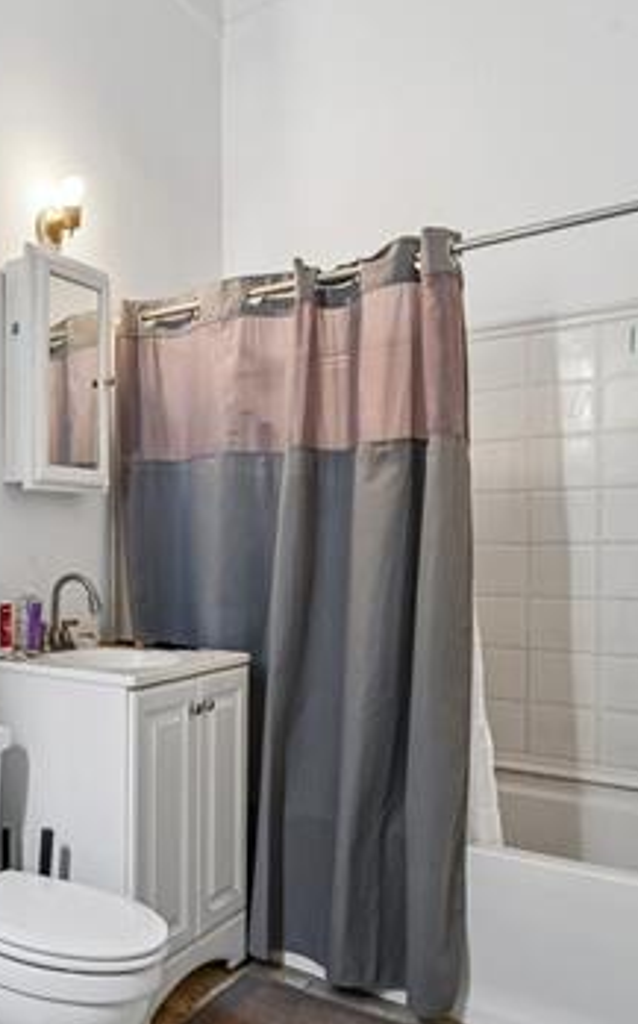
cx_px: -185
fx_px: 836
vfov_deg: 62.7
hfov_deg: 32.1
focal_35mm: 30
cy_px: 571
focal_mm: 16
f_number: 11
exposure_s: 1/3.33
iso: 400
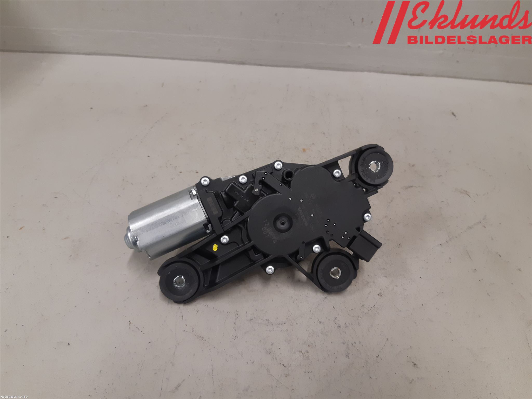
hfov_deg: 67.3
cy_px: 200
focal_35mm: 26
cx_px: 266
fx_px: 400
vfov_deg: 53.1
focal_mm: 3.93
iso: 125
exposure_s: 1/50
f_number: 1.7
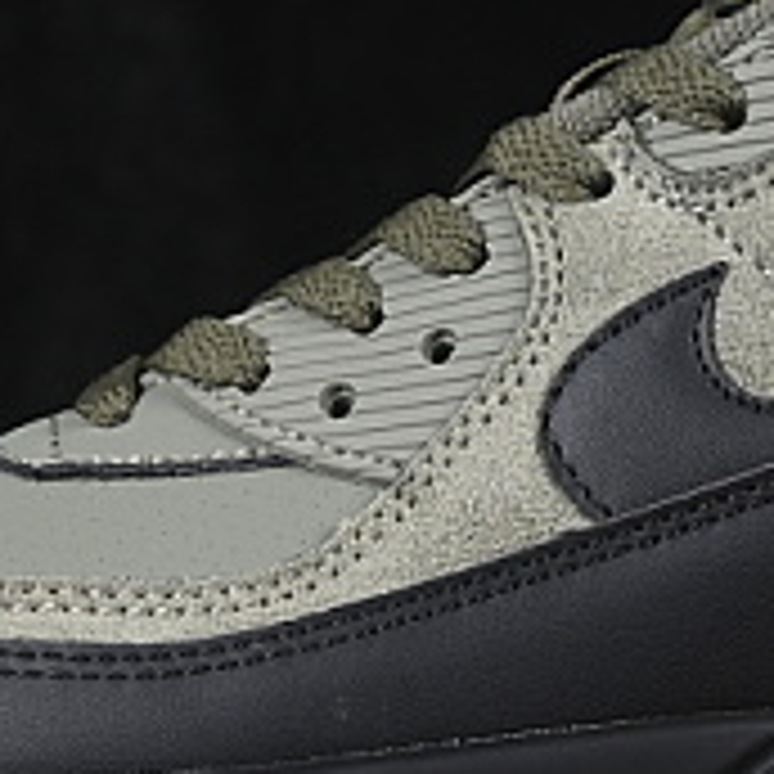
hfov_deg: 5.9
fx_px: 7513
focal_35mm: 297
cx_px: 652
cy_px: 268
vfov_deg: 5.9
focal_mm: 50
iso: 160
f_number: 6.3
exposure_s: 1/60
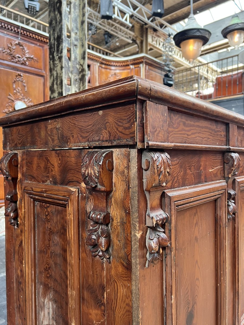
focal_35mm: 26
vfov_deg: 67.3
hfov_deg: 53.1
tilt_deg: -1.5
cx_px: 122
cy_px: 162
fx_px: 244
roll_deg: +0.4
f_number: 1.5
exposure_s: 1/50
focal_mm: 5.7
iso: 125
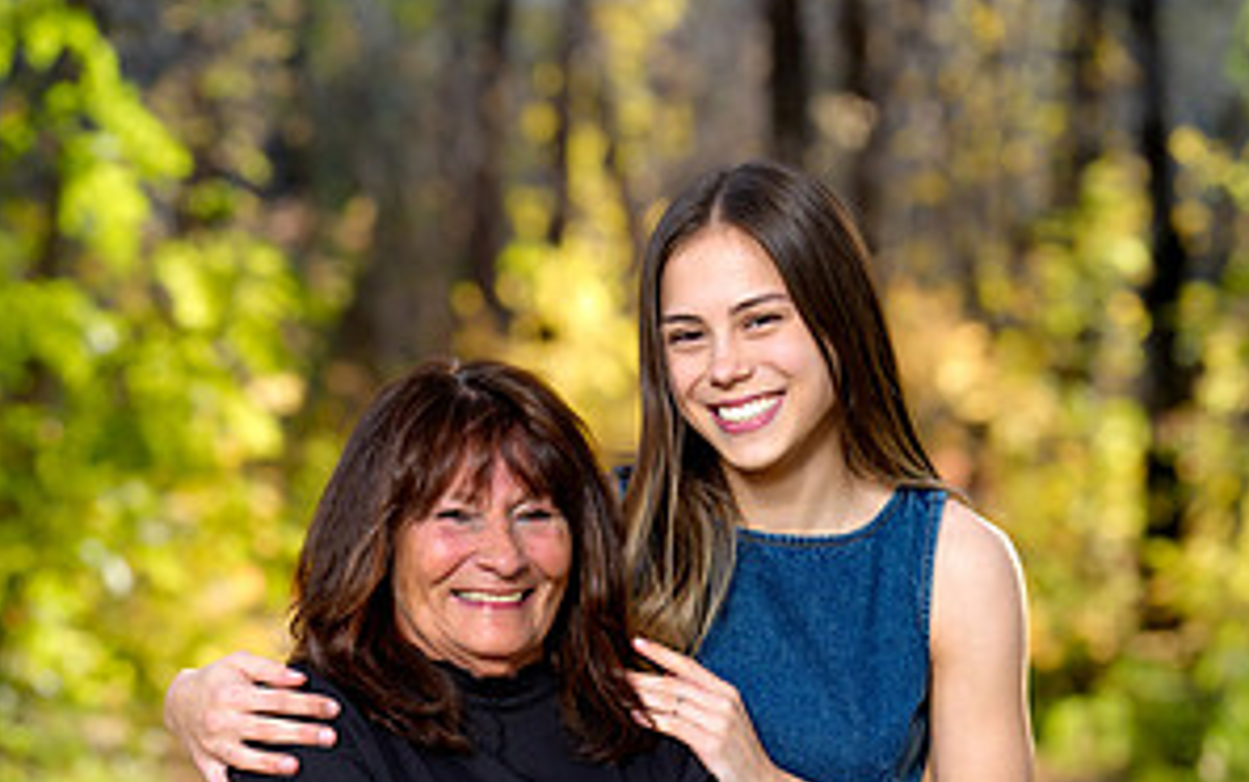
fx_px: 4836
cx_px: 627
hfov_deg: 14.7
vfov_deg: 9.2
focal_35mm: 142
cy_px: 841
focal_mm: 92
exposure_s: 1/160
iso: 640
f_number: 3.2
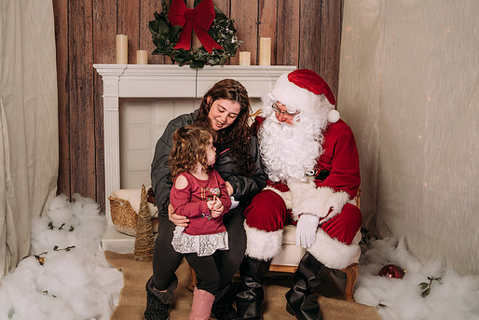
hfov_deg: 45.4
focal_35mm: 43
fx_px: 572
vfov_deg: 31.2
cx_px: 227
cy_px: 141
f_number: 5.6
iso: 100
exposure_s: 1/100
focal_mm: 35
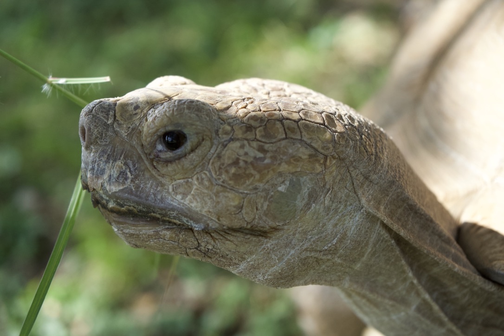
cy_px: 168
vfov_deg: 23.0
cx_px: 252
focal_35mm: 59
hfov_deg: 33.9
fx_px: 826
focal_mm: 59
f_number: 5
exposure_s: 1/2000
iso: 2000
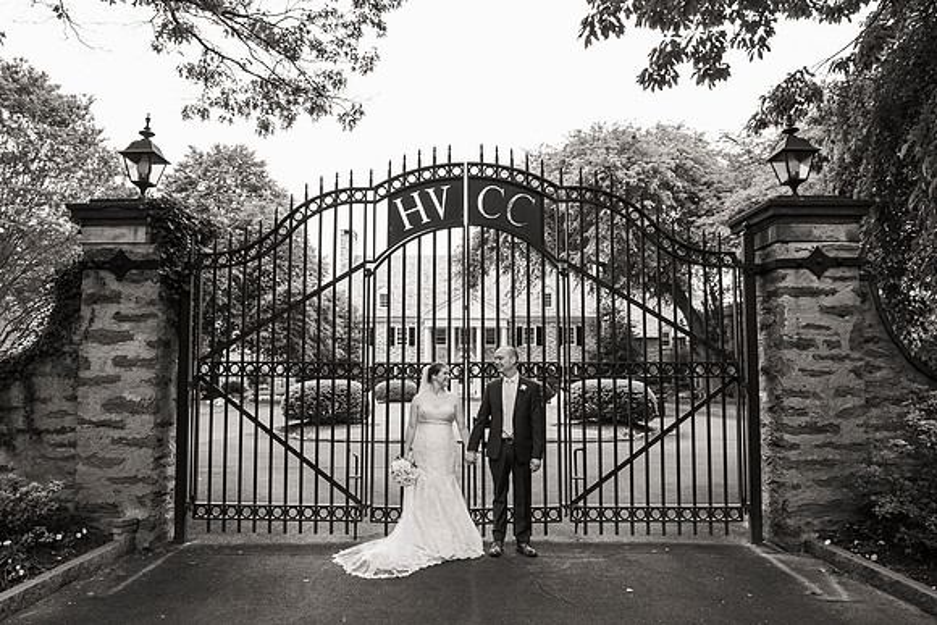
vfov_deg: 51.0
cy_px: 320
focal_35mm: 25
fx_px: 656
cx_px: 450
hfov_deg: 71.0
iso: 800
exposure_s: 1/400
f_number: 4
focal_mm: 24
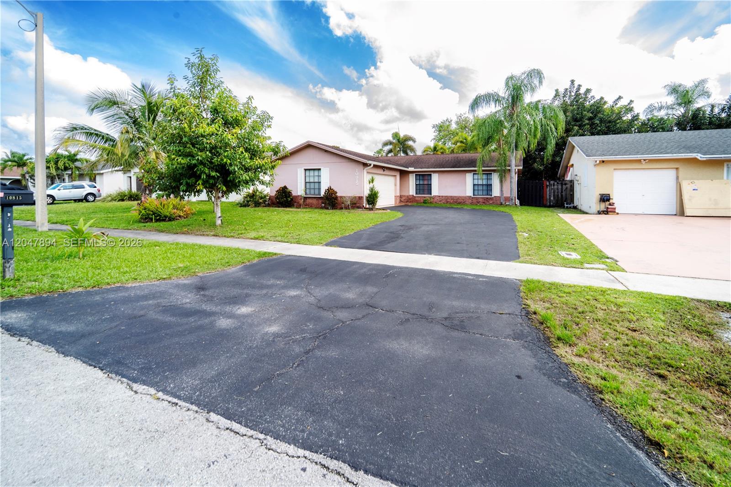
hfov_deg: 104.3
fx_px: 284
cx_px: 366
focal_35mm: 14
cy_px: 244
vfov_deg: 81.2
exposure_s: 1/160
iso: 640
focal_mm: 14
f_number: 10
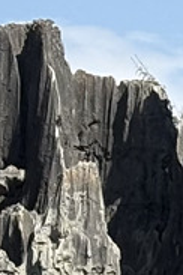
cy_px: 355
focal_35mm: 473
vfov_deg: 4.3
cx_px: 726
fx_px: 3606
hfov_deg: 2.8
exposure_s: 1/2283
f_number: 1.6
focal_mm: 5.96
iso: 32
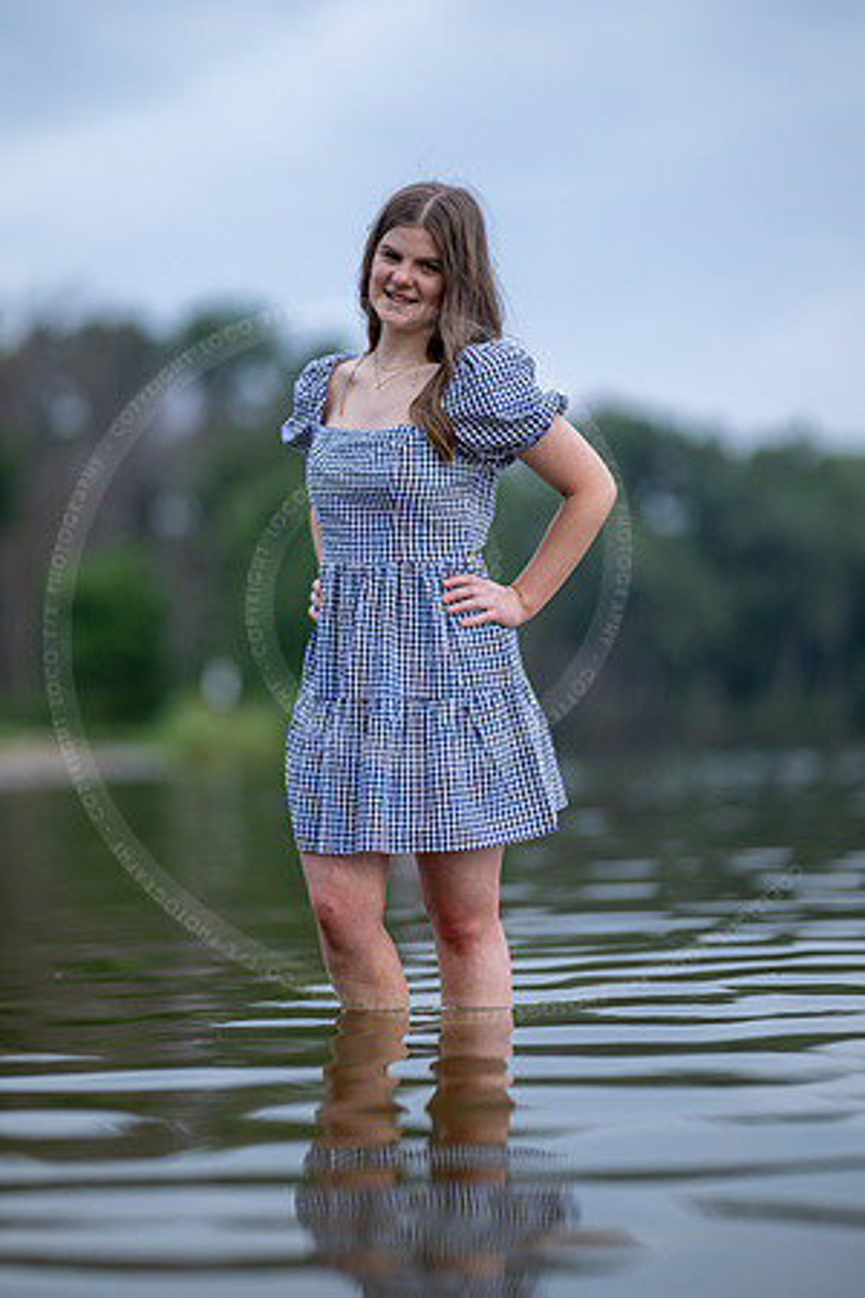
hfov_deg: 16.1
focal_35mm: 85
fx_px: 3063
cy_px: 649
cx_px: 432
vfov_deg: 23.9
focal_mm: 85
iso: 500
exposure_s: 1/500
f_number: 1.2
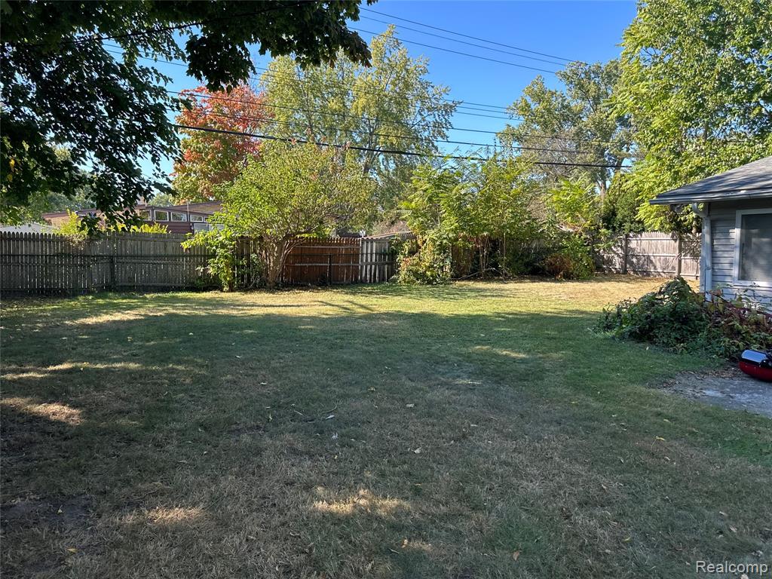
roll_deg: +0.3
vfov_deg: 56.8
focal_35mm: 24
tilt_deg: -4.8
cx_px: 386
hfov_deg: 71.6
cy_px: 290
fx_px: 535
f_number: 1.78
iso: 80
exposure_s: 1/685
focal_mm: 6.86
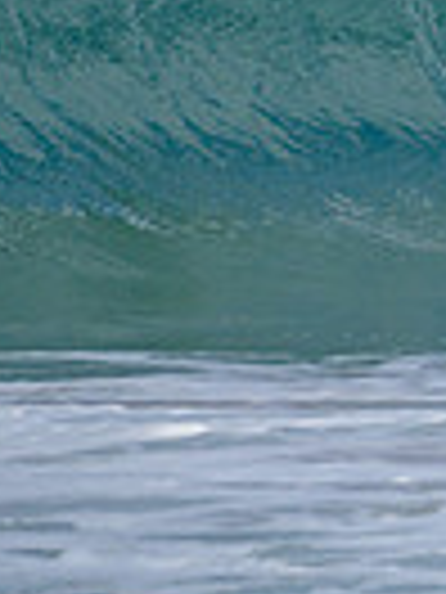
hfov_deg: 0.6
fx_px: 44528
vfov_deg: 0.8
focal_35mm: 2592
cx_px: 1162
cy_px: 16
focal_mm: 500
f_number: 5.6
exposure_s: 1/1250
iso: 160
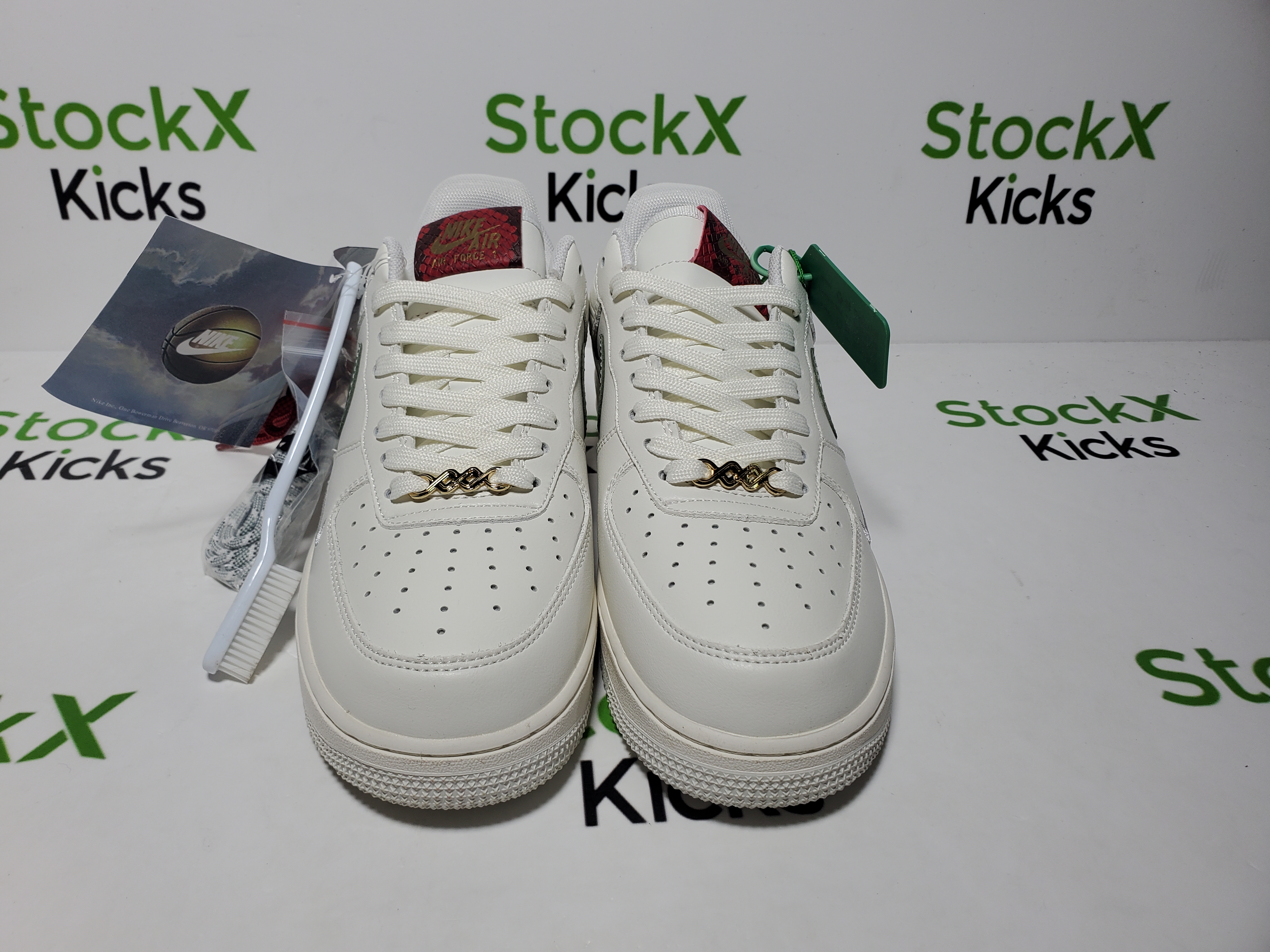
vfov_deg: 53.1
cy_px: 476
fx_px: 954
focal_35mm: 26
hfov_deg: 67.3
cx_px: 635
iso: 50
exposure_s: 1/351
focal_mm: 4.3
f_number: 2.4
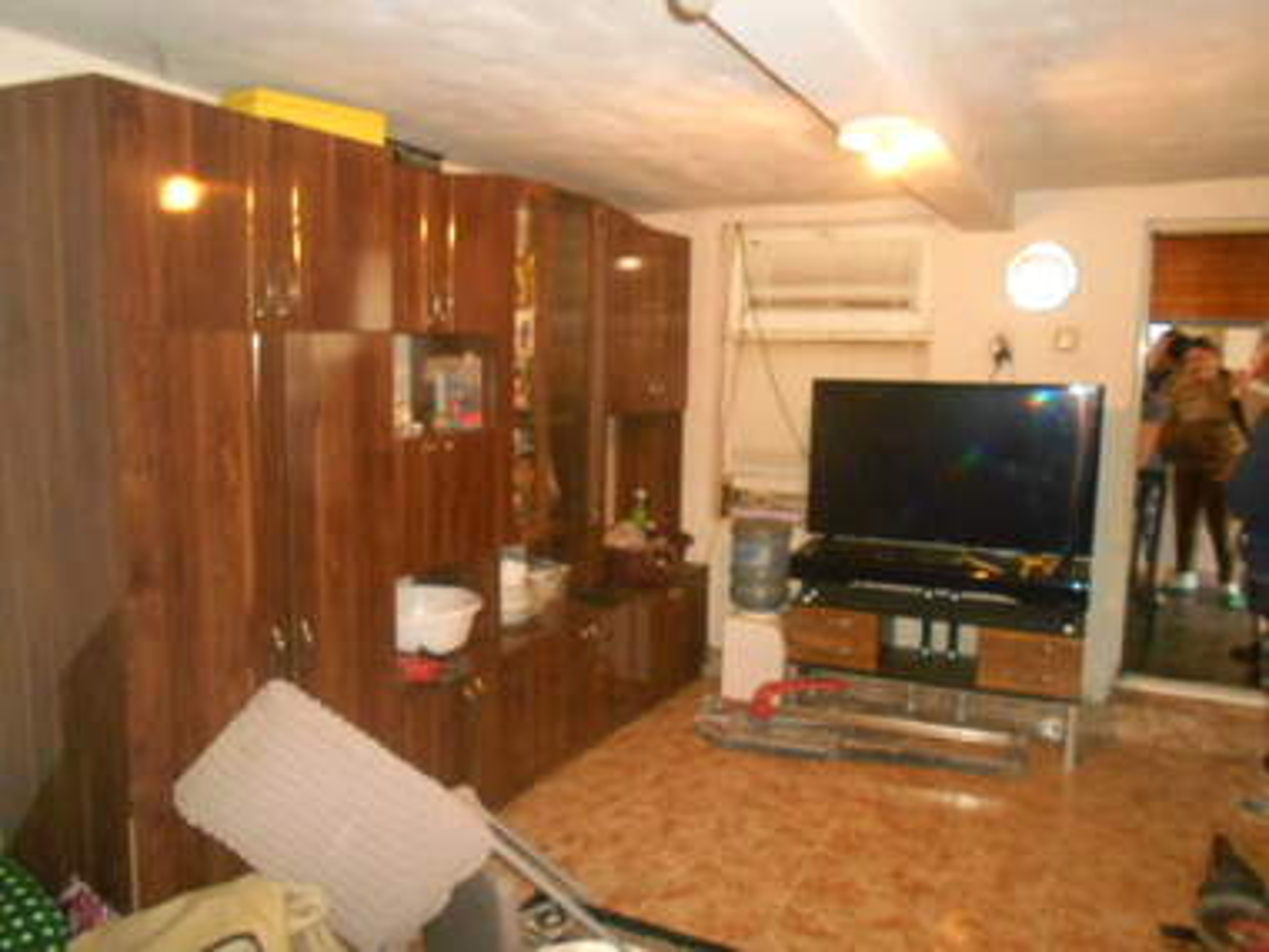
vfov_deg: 53.1
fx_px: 953
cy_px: 476
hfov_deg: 67.3
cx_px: 634
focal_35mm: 26
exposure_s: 1/25
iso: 640
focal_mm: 4.6
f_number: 3.2
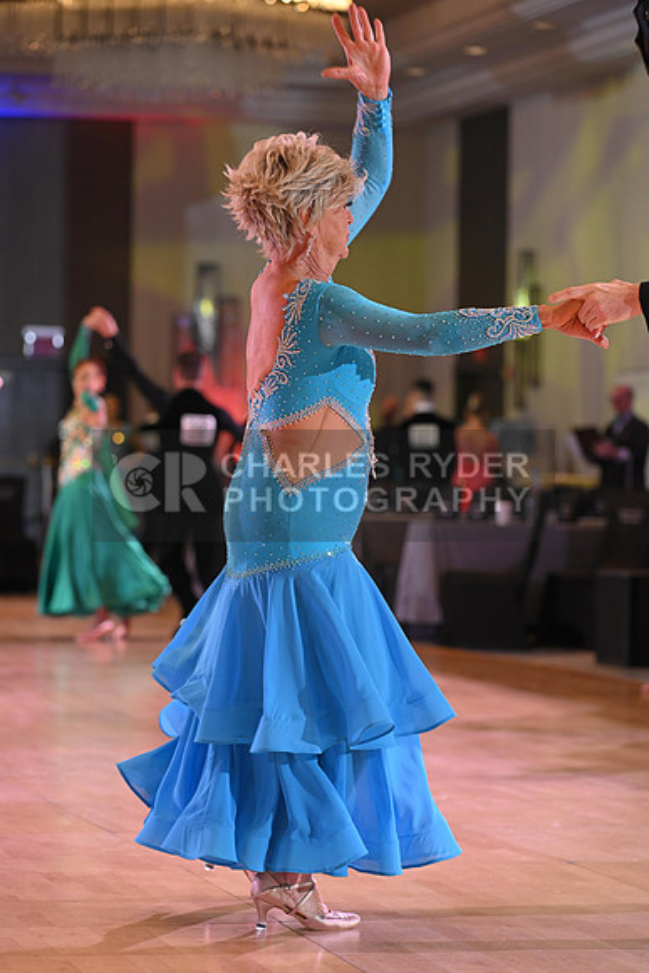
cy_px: 486
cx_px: 324
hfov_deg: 10.6
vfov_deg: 15.8
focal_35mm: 130
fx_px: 3513
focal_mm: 130
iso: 1600
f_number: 4.5
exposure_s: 1/200
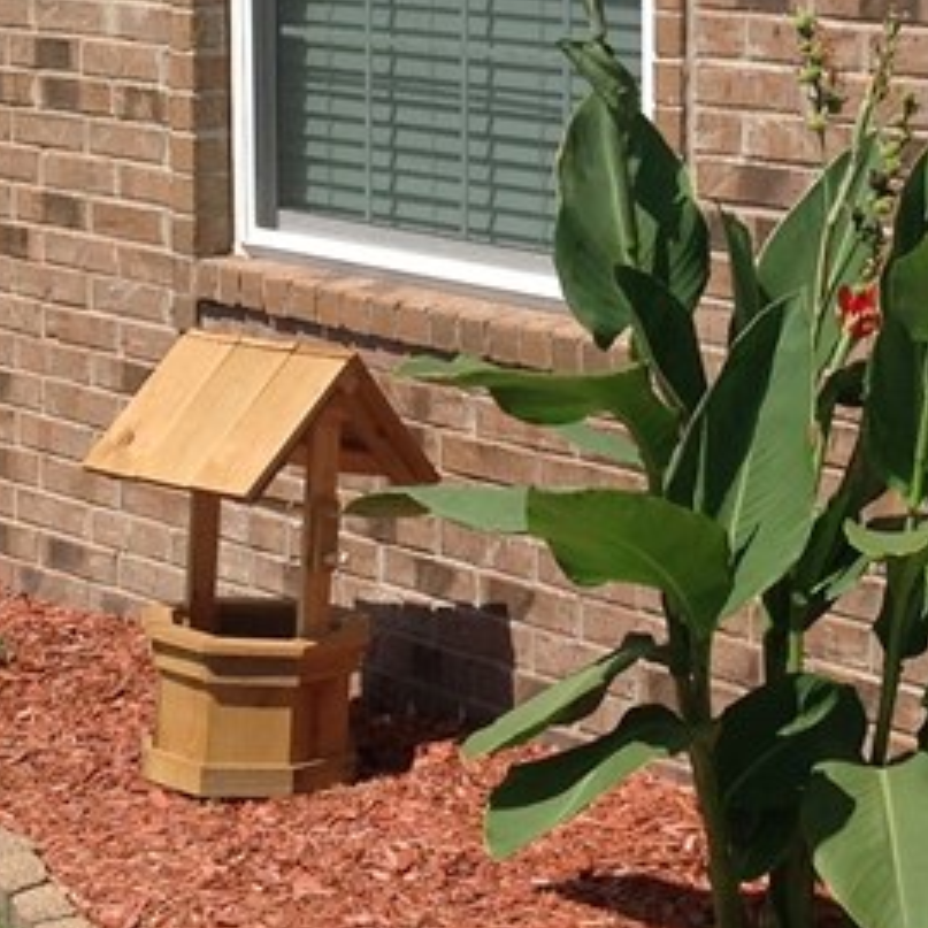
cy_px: 72
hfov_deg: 14.7
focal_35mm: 118
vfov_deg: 14.6
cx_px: 614
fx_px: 3579
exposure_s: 1/2016
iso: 50
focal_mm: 4.28
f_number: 2.4
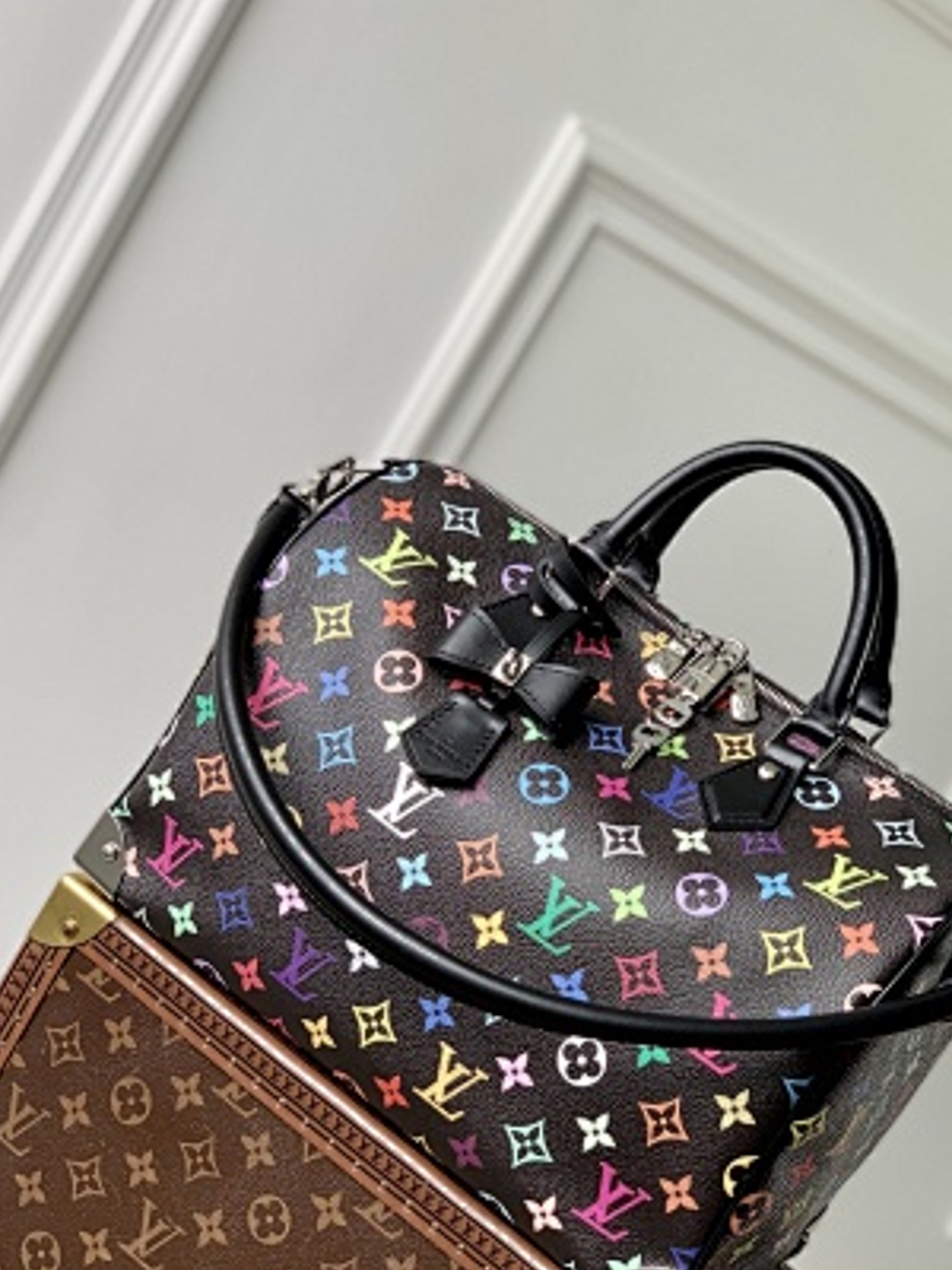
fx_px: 2383
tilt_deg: -10.4
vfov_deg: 29.7
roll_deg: -31.2
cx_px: 532
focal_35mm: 65
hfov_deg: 22.6
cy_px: 759
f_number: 2.4
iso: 25
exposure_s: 1/122
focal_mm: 6
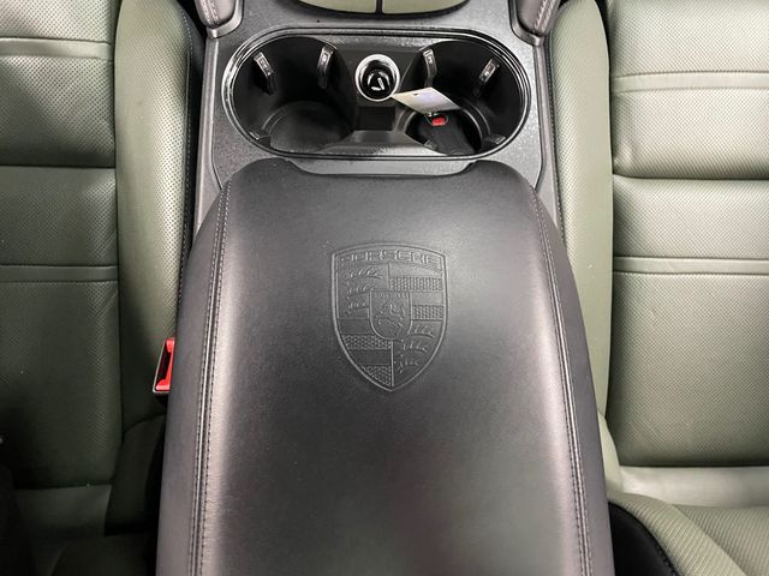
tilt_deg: -79.8
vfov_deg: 53.1
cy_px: 288
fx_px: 578
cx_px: 384
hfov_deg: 67.3
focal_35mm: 26
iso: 640
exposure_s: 1/30
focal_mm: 4.2
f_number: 1.6
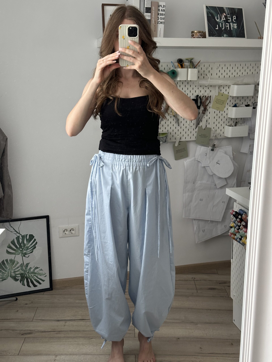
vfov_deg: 39.7
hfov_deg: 30.3
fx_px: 503
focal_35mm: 48
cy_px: 181
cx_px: 136
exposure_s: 1/60
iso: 160
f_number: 1.78
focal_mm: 6.86
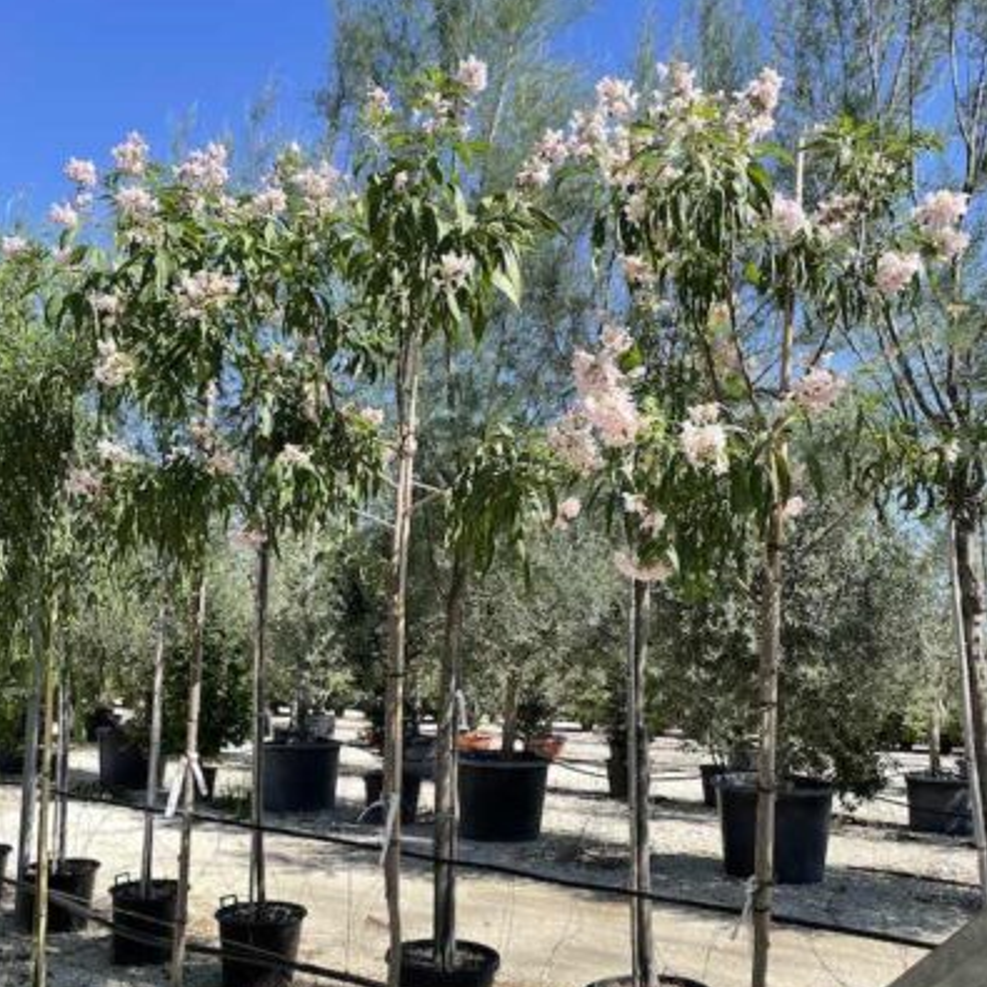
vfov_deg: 52.1
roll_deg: -1.8
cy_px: 608
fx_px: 1000
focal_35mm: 31
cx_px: 495
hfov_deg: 52.5
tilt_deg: +4.3
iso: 32
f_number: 1.6
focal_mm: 4.2
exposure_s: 1/2174
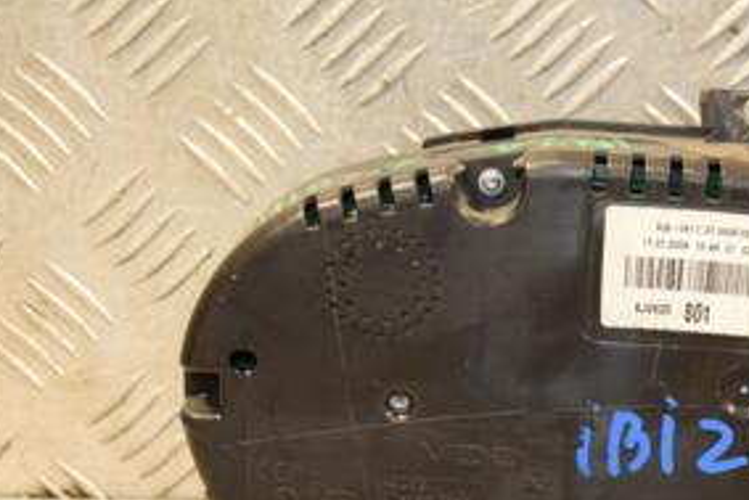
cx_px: 733
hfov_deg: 18.5
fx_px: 2248
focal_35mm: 108
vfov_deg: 12.7
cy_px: 378
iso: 800
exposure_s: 1/125
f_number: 5
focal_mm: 34
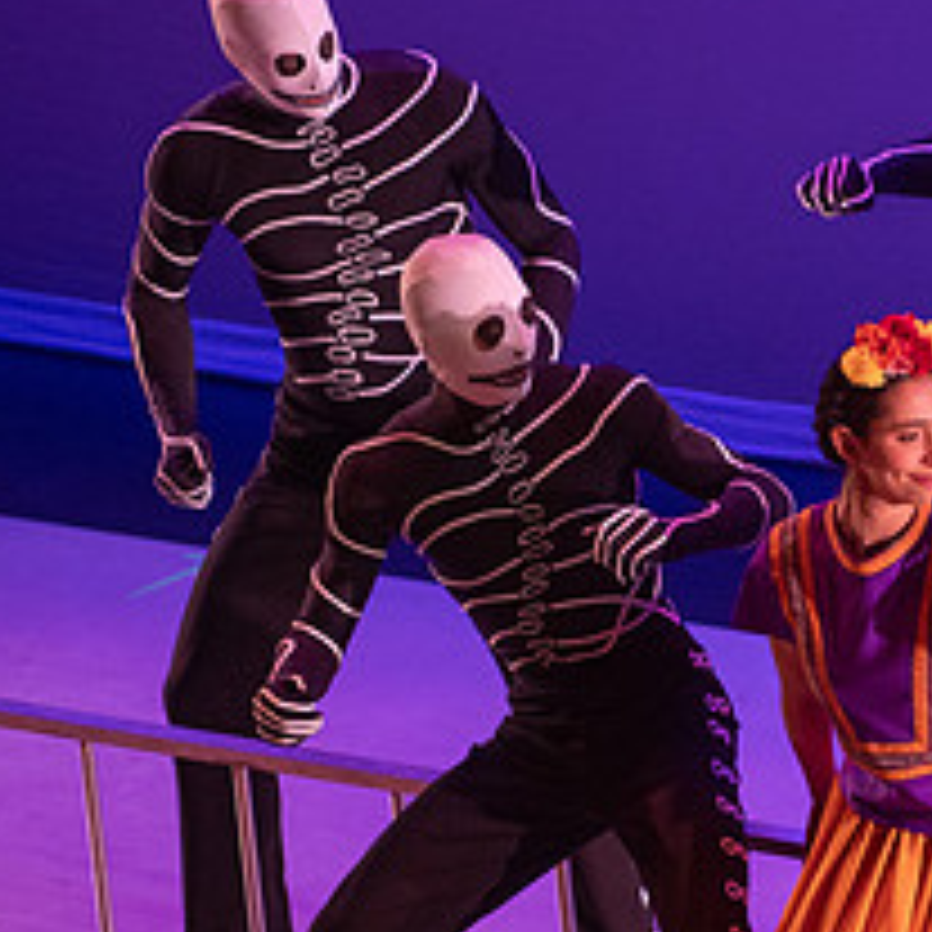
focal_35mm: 476
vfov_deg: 3.7
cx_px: 918
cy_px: 590
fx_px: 14499
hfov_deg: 3.7
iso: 3200
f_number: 2.8
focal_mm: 200
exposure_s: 1/320
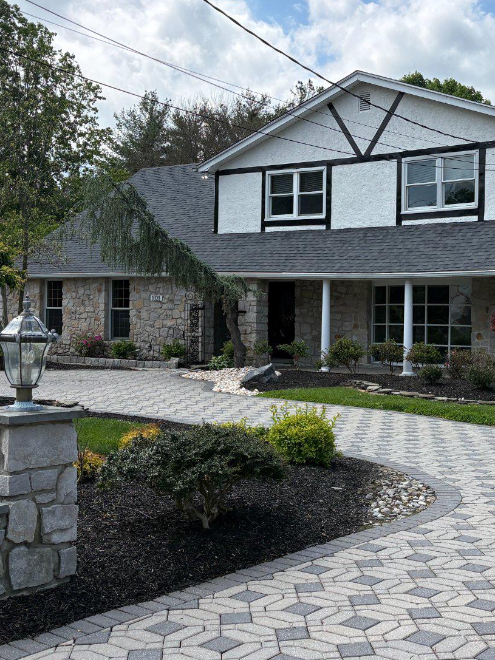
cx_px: 338
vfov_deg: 38.9
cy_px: 328
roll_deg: -0.5
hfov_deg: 29.4
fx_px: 934
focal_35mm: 49
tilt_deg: +0.3
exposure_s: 1/4608
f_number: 1.6
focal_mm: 5.96
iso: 50
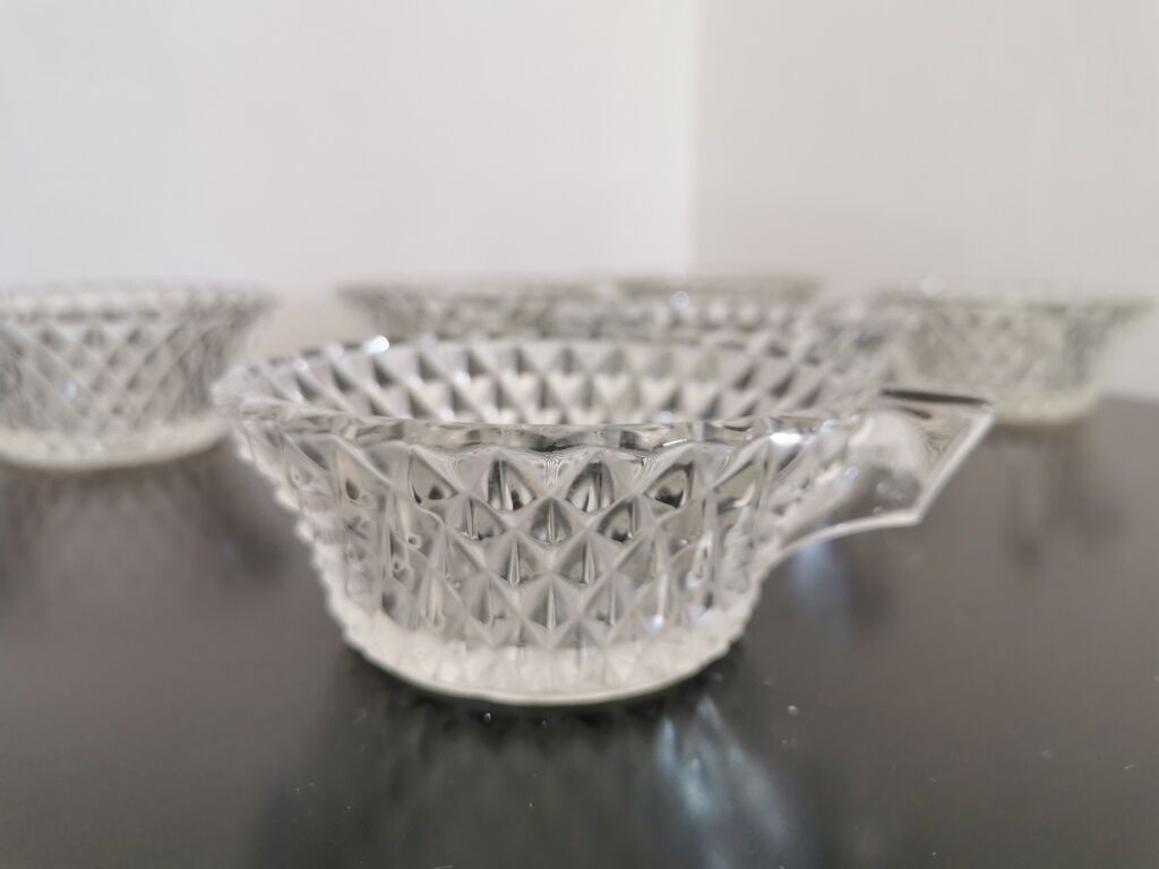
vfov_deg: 51.4
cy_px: 434
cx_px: 580
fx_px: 904
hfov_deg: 65.3
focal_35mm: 27
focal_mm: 5.58
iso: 100
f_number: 1.8
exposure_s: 1/100
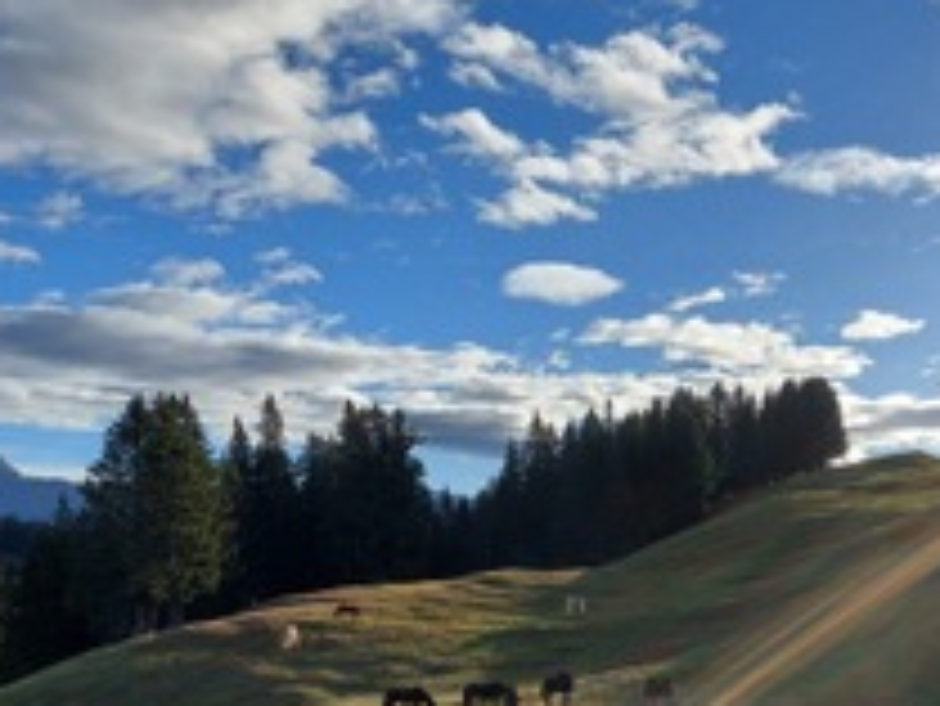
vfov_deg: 30.8
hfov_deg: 40.7
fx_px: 1250
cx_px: 625
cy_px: 562
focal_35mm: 46
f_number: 1.8
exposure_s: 1/1482
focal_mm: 5.23
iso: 40
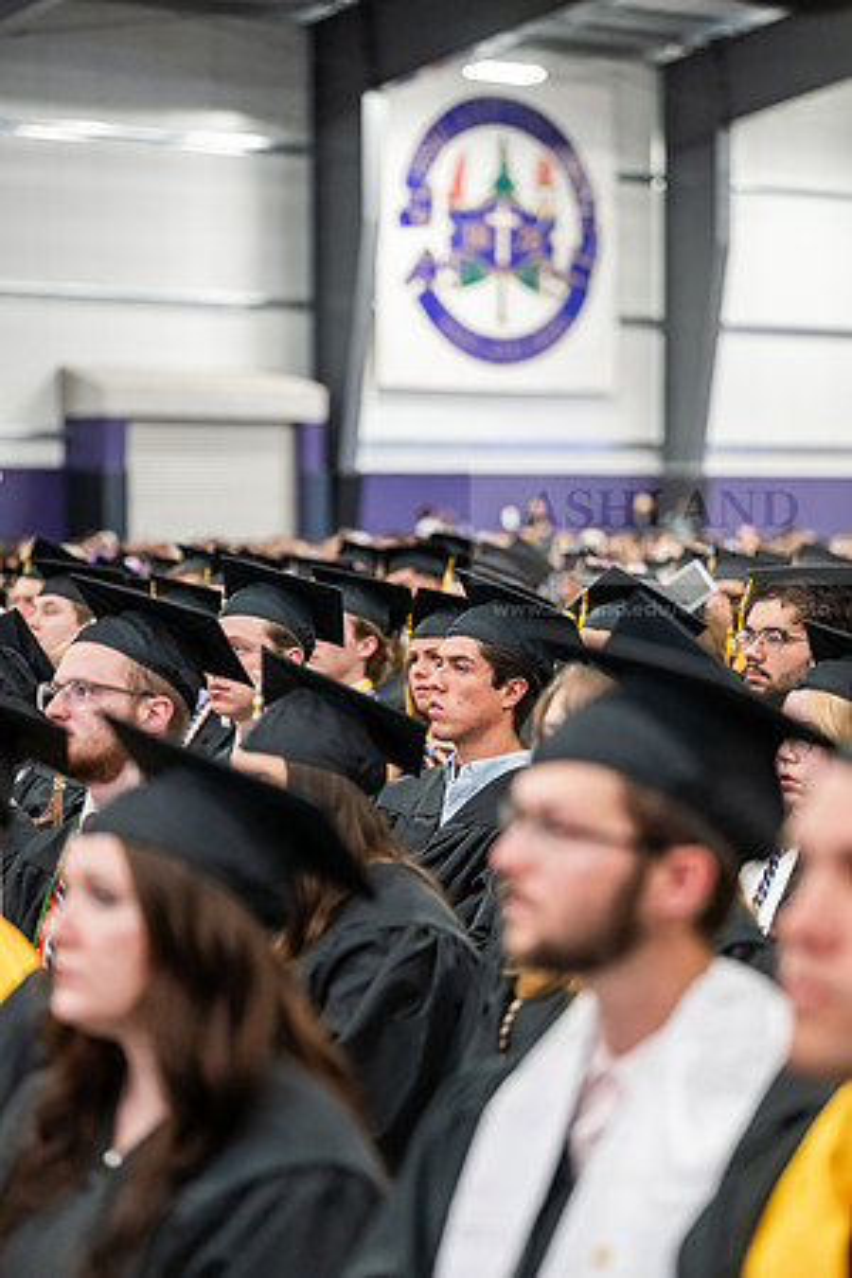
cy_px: 639
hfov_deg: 14.9
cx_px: 426
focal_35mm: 92
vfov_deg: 22.1
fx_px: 3266
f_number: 2.8
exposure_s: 1/200
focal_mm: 92
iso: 2500
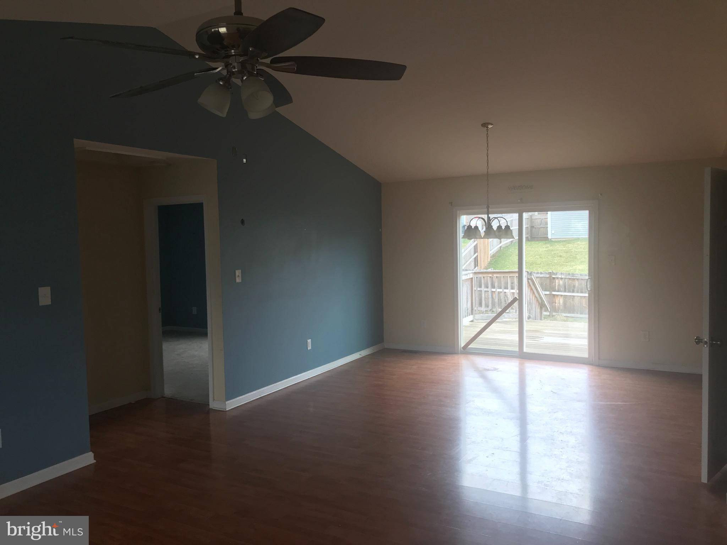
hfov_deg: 63.4
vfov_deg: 49.7
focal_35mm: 28
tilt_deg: -2.0
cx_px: 364
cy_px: 272
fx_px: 588
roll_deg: +0.5
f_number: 1.8
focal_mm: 3.99
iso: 25
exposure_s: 1/60
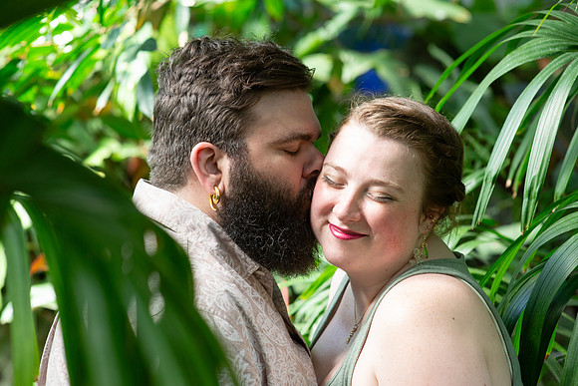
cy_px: 176
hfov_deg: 22.1
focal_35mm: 92
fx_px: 1482
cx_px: 283
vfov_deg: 14.8
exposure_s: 1/160
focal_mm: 85
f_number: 4.5
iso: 1000
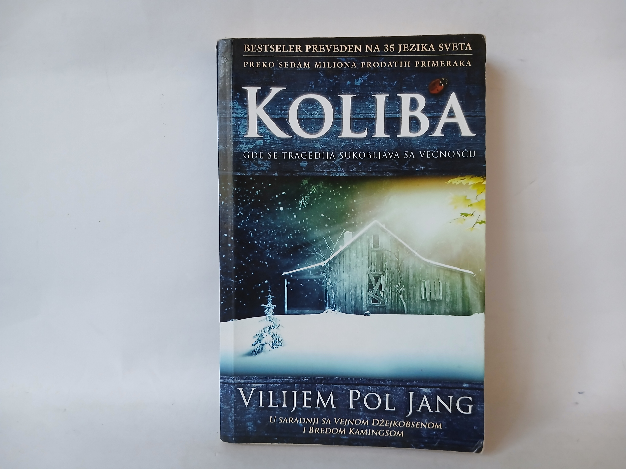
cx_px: 313
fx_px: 488
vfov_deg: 51.4
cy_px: 234
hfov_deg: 65.3
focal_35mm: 27
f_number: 1.8
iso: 320
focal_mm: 3.98
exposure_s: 1/24
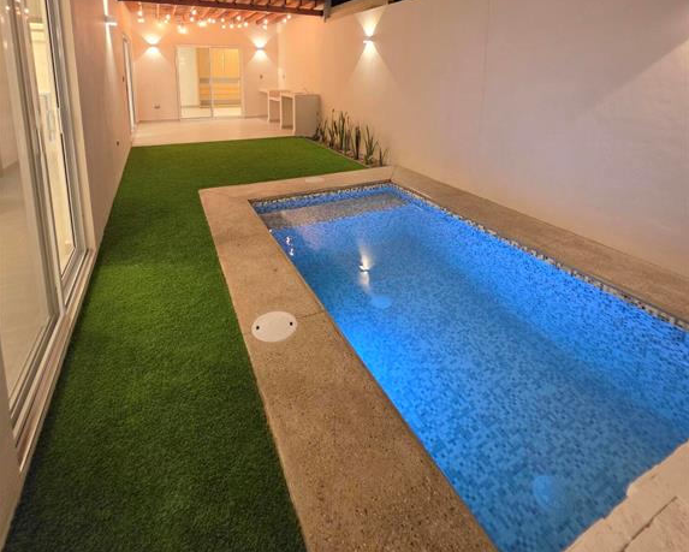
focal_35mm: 17
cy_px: 130
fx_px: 347
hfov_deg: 89.6
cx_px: 344
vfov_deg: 71.1
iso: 500
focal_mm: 2.2
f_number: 1.9
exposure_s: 1/60
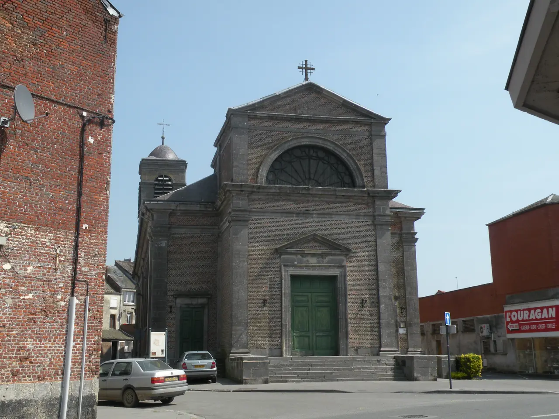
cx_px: 280
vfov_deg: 34.3
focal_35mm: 42
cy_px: 210
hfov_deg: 44.8
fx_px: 678
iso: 64
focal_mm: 7.4
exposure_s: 1/258
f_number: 6.3
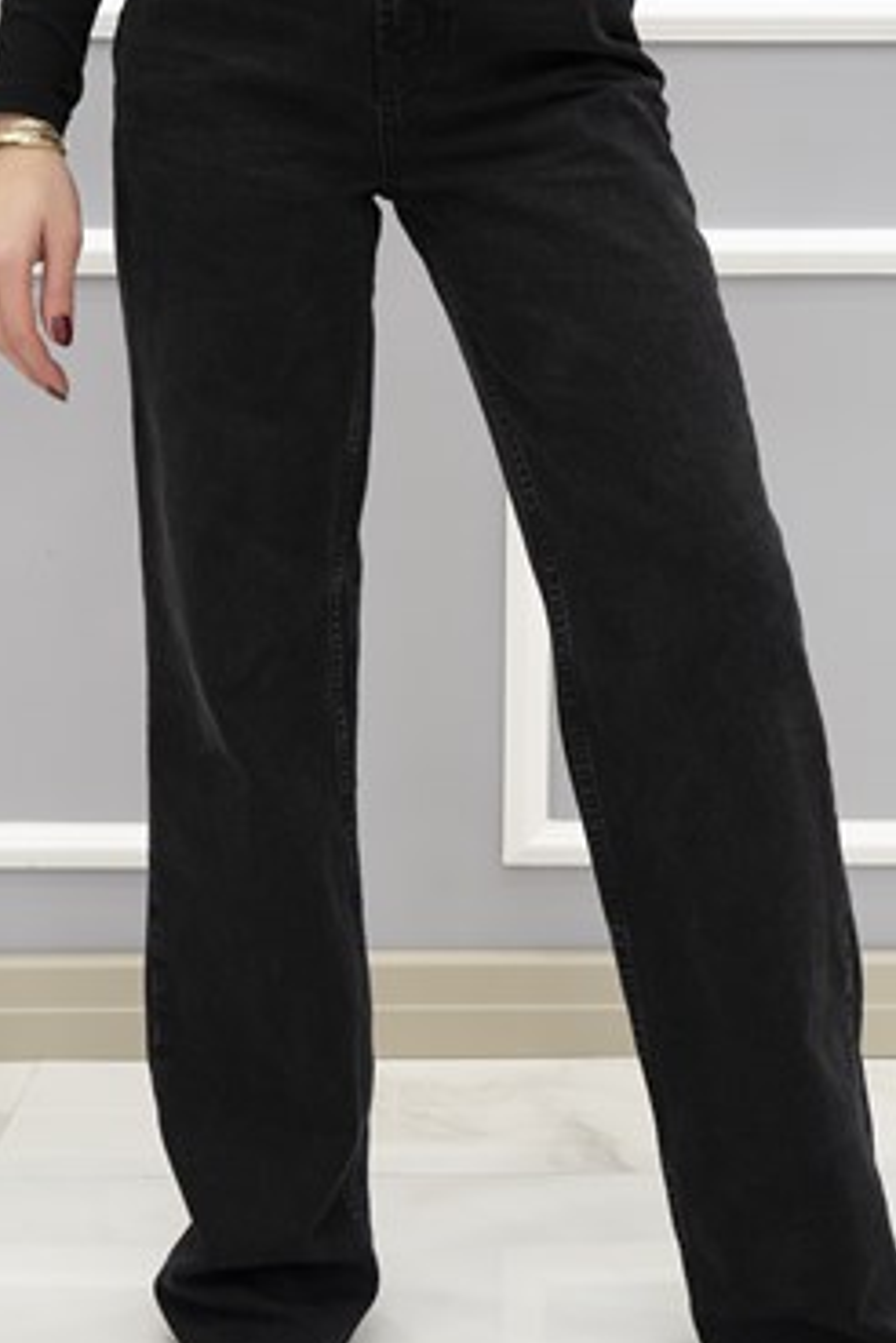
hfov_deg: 23.8
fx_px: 2128
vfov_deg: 35.0
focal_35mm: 57
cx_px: 470
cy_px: 624
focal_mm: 36
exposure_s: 1/30
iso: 640
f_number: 7.1
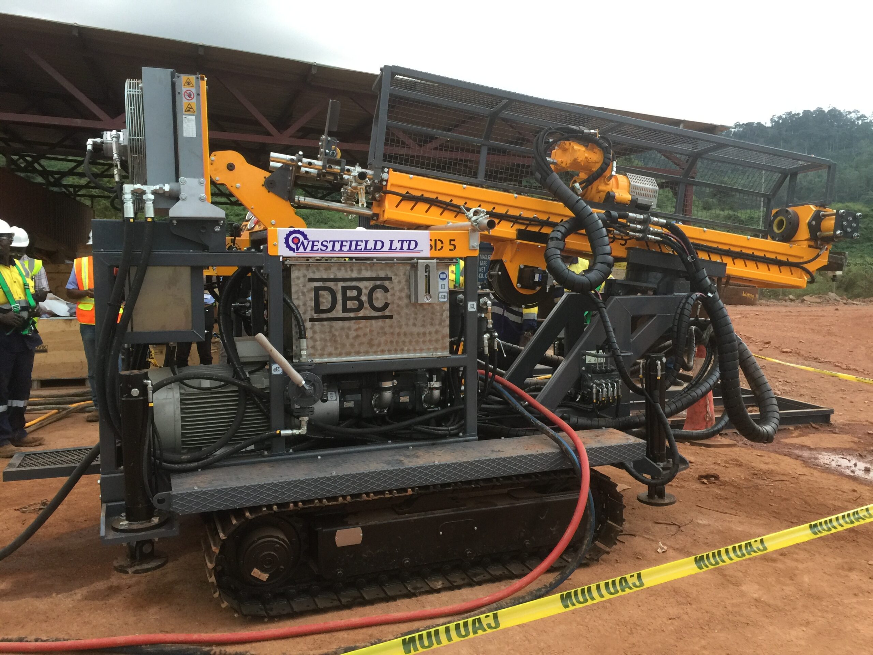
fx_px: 731
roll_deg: -2.5
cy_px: 328
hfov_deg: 61.7
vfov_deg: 48.2
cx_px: 436
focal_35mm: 29
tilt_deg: -3.9
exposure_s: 1/17
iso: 64
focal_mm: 4.15
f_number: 2.2
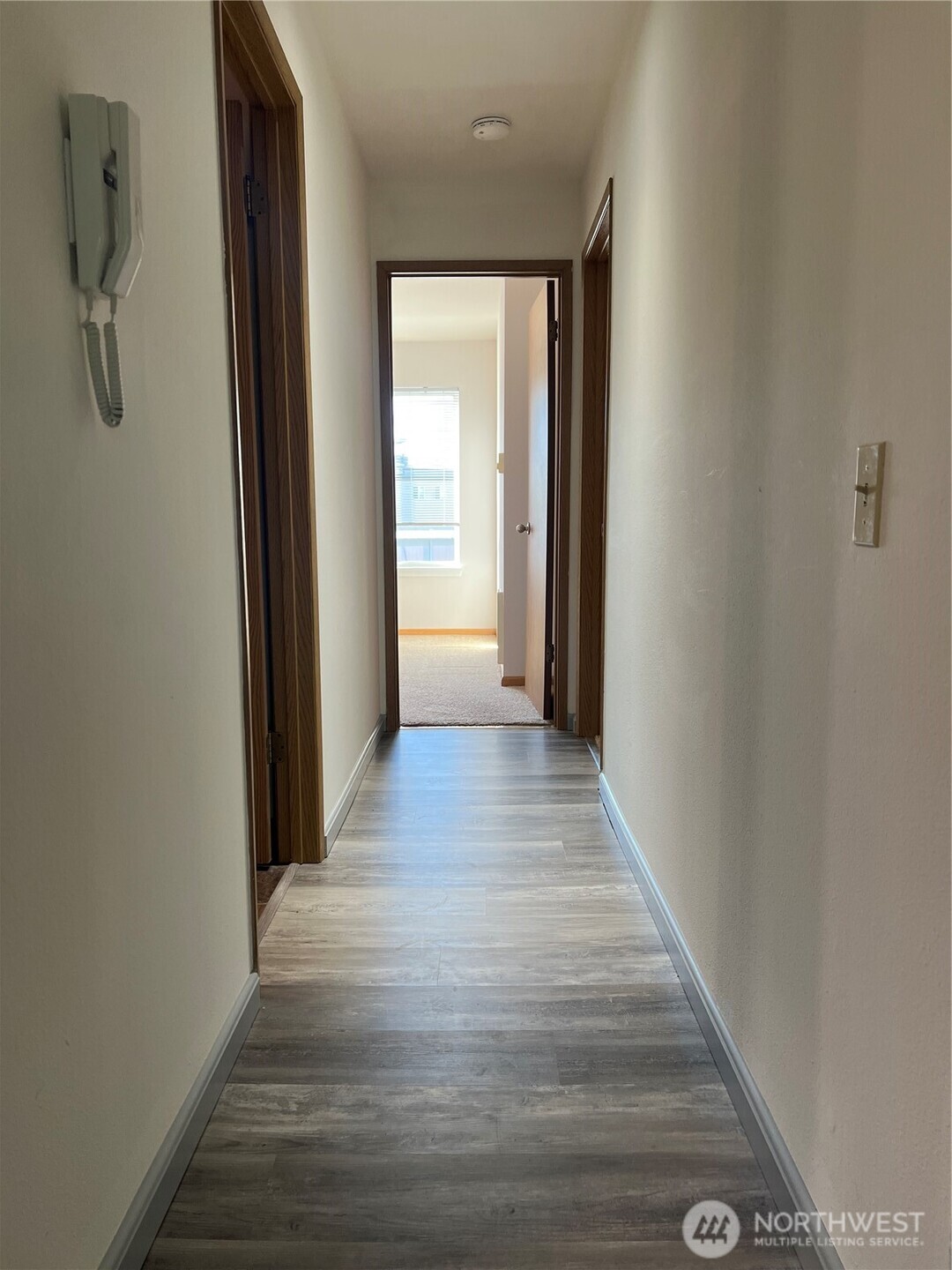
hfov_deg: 53.1
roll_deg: +0.0
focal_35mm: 26
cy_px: 635
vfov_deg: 67.3
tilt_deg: -7.6
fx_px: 953
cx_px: 476
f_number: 1.5
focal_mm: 5.7
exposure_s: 1/120
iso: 100
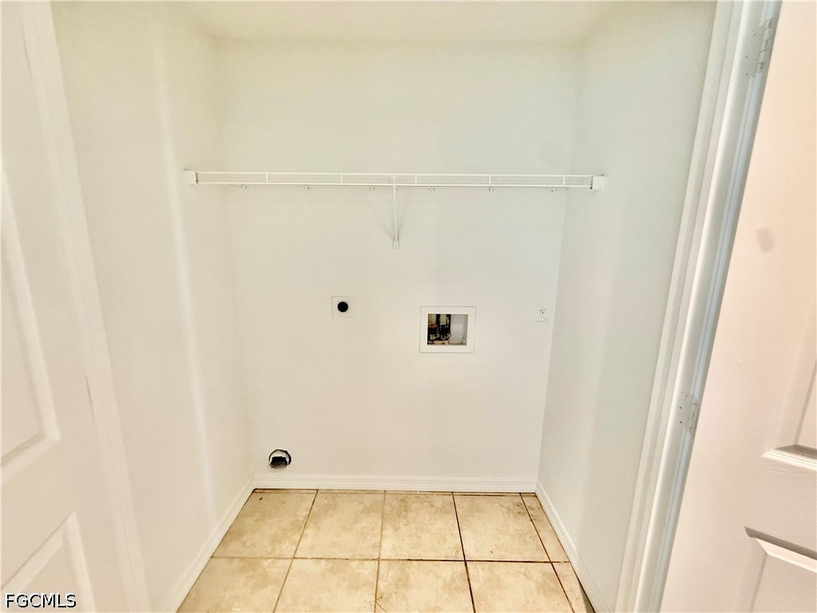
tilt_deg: -10.0
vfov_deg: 85.7
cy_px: 306
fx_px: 330
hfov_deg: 102.1
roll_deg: +0.0
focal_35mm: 14
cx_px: 408
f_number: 2.2
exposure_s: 1/60
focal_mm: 2.22
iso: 250
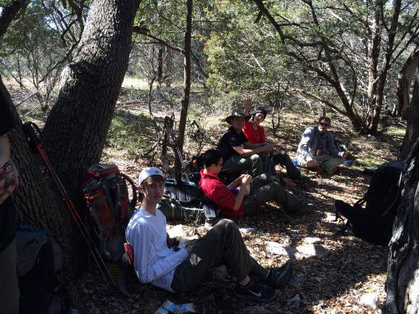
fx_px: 363
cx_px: 208
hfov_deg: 60.0
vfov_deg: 46.8
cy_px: 156
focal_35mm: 30
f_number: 2.2
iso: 32
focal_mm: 4.15
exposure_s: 1/189
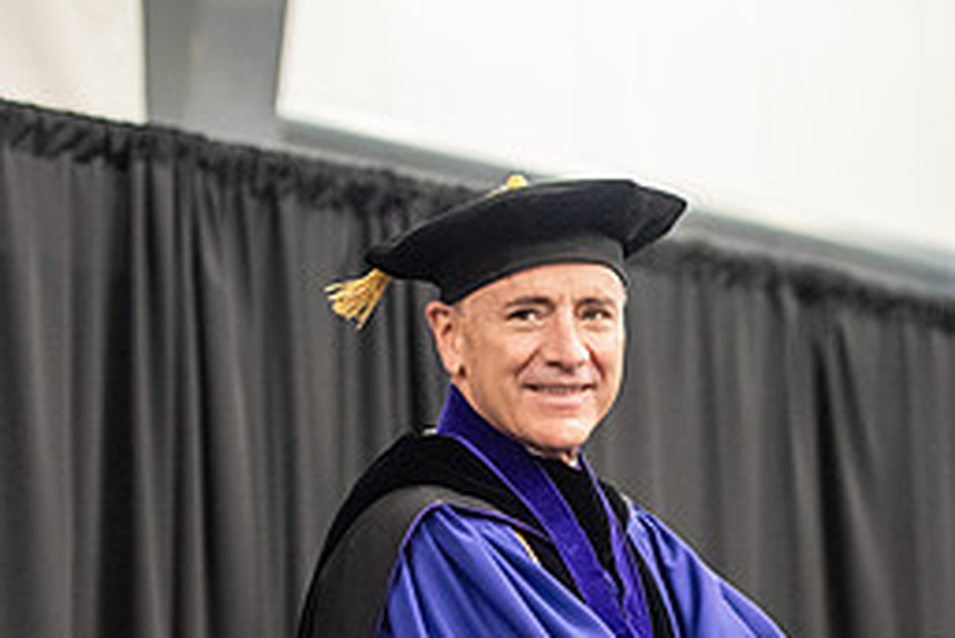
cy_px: 569
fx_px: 5176
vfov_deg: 7.0
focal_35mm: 195
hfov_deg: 10.5
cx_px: 843
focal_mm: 86
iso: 3200
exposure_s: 1/200
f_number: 3.2
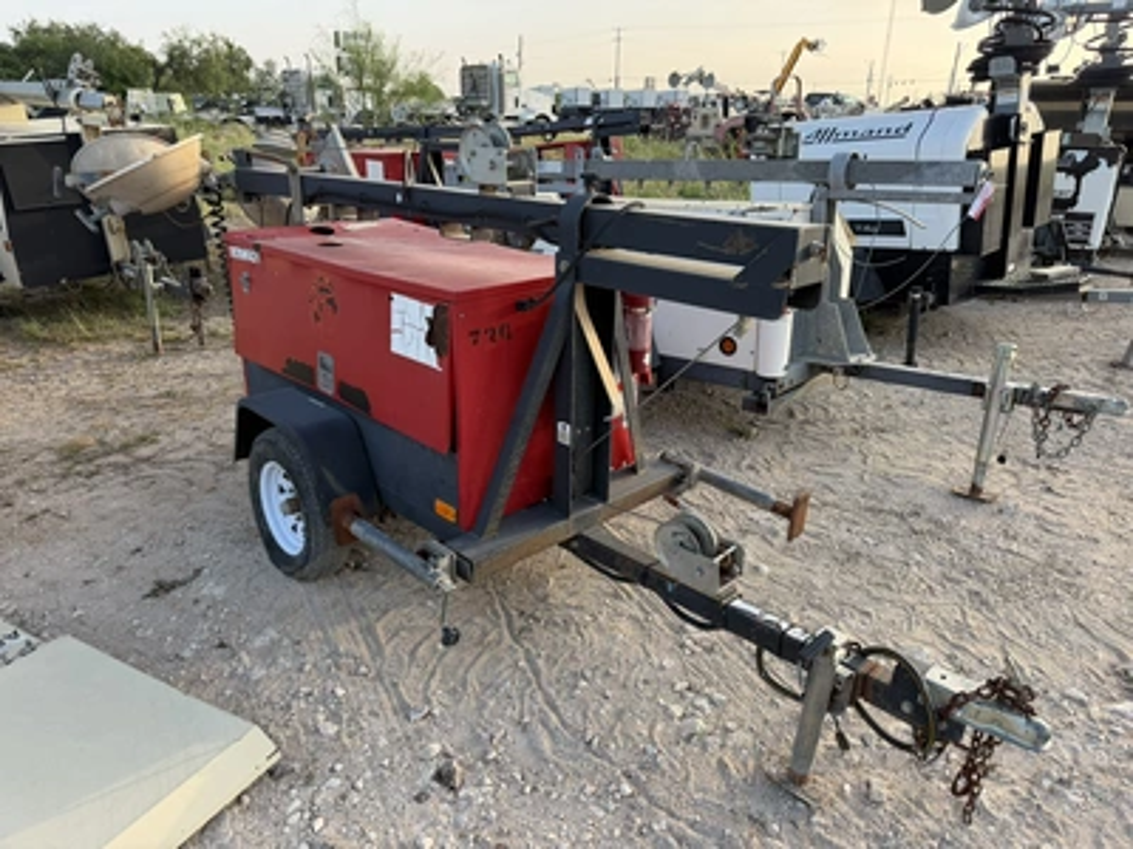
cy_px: 424
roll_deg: -1.1
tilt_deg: -22.5
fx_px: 786
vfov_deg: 56.8
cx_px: 566
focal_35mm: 24
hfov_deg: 71.6
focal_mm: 6.76
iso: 100
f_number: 1.78
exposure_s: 1/979
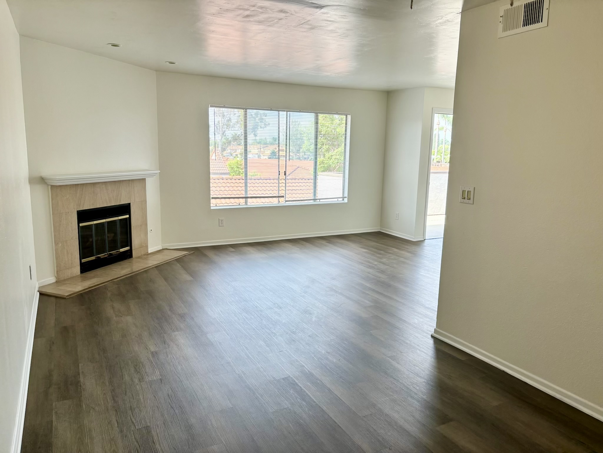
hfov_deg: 67.3
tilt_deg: -9.3
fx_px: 453
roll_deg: -1.5
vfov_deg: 53.1
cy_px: 226
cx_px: 302
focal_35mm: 26
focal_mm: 5.96
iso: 50
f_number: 1.6
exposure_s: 1/201
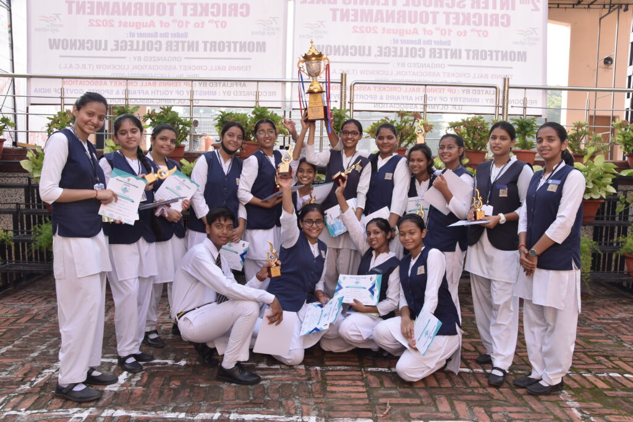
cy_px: 211
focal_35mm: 32
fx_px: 554
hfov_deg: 59.5
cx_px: 316
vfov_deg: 41.7
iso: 400
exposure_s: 1/125
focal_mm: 21
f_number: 9
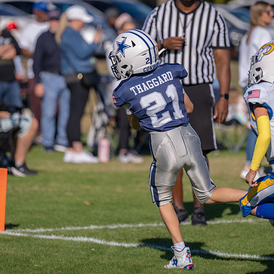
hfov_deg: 5.6
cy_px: 99
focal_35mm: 313
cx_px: 133
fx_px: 2803
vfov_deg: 5.6
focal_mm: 191
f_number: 2.8
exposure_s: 1/2500
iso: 100
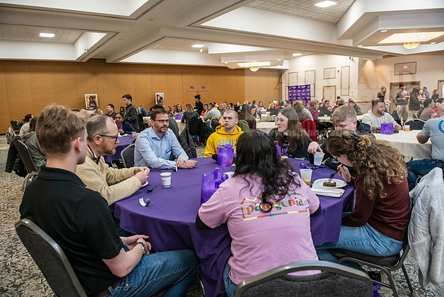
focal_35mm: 24
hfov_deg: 73.7
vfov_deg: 53.2
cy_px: 148
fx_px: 296
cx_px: 222
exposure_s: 1/125
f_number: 4
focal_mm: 24
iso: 2500
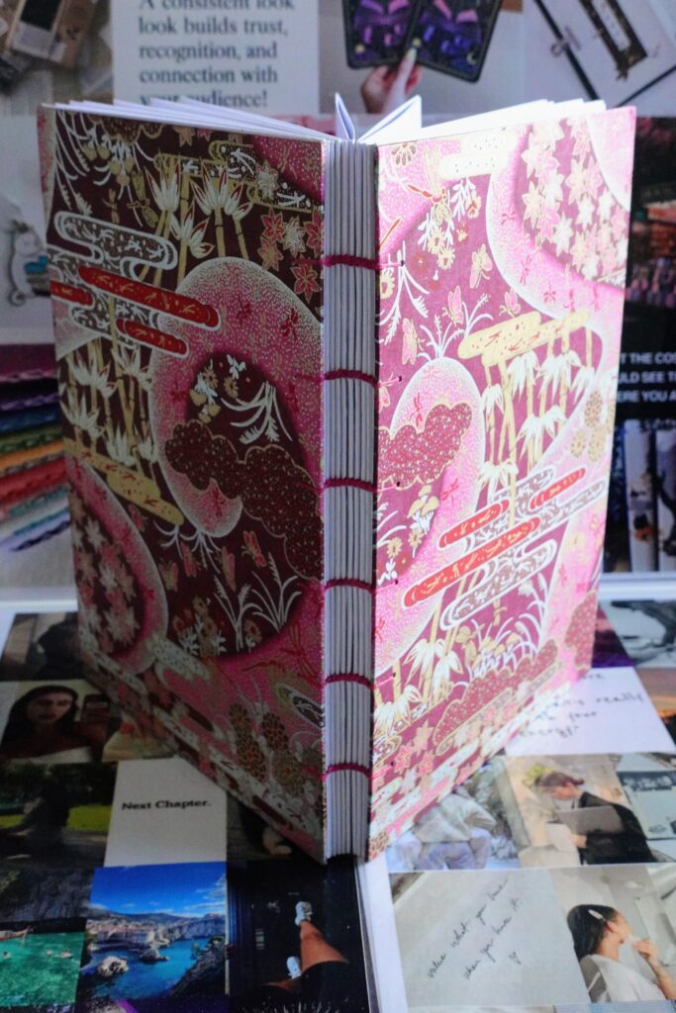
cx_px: 338
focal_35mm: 46
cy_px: 506
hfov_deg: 29.3
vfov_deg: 42.7
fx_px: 1295
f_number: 5.6
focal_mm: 17.37
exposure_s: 1/160
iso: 3200
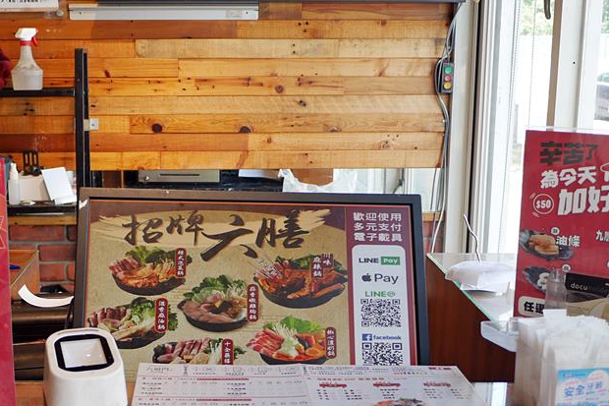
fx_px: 795
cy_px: 203
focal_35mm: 47
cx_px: 220
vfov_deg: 28.6
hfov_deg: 41.5
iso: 200
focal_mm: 14
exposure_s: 1/125
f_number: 2.5
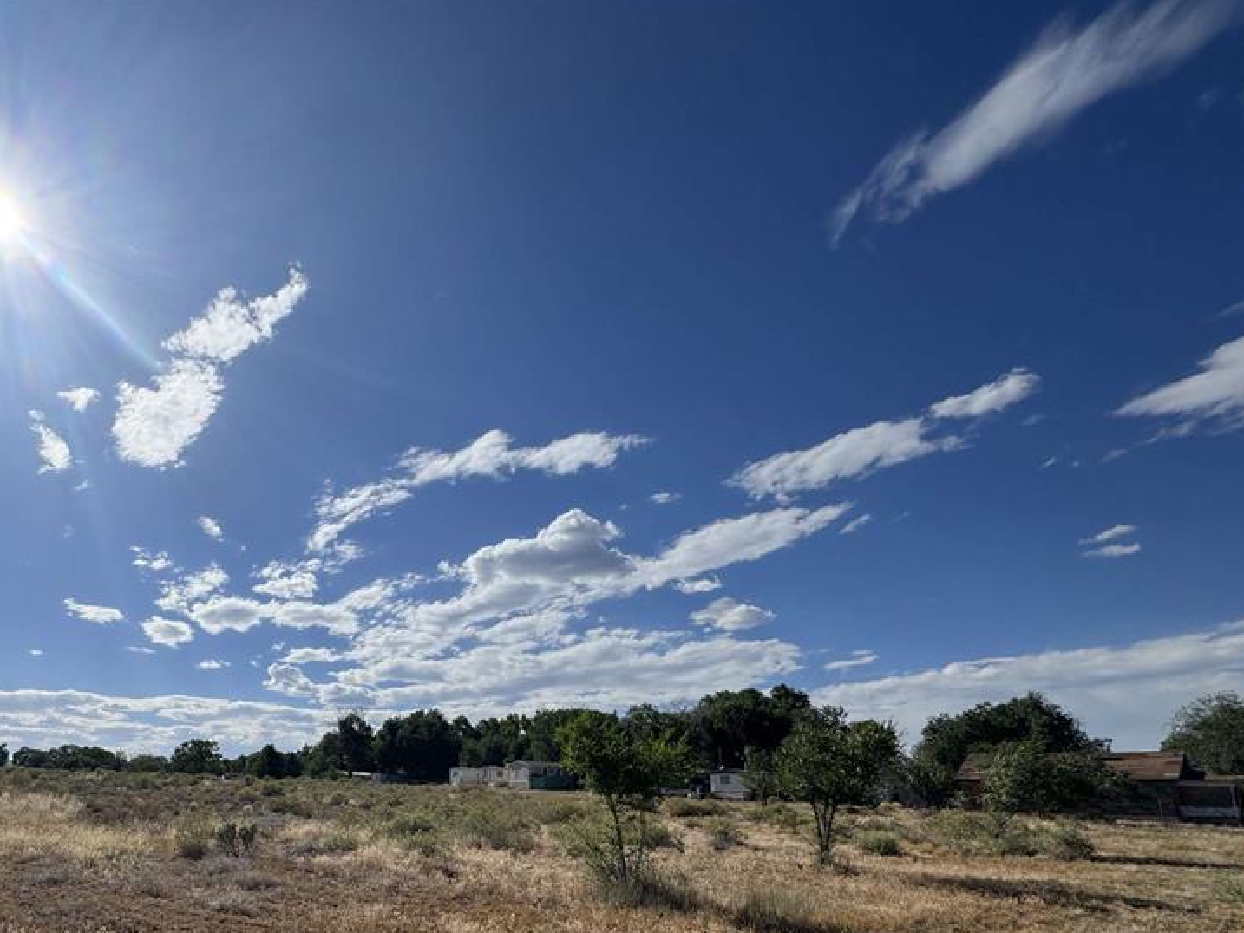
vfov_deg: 63.3
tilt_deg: +9.7
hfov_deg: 78.1
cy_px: 662
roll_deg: -2.4
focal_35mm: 20
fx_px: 719
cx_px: 380
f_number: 2.2
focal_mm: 2.22
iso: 40
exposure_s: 1/4630
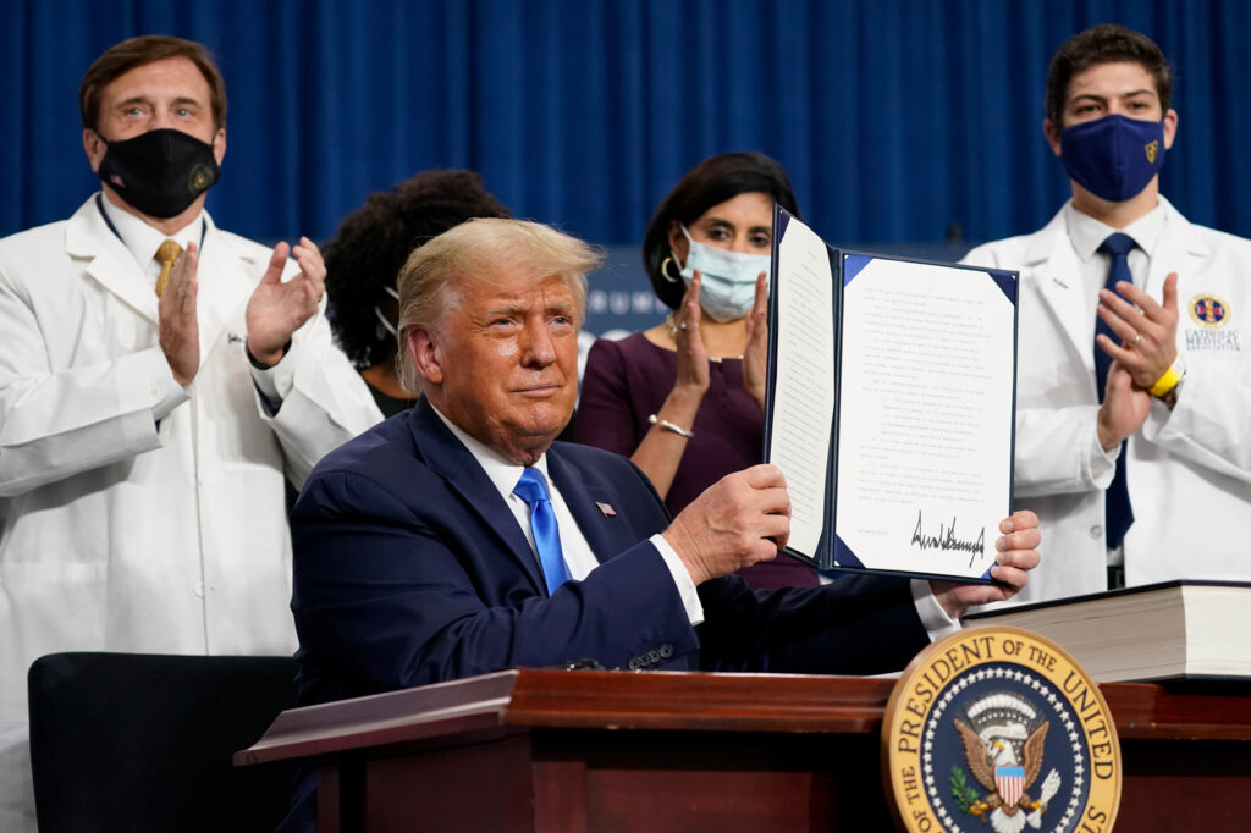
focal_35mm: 100
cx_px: 626
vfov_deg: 13.7
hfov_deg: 20.4
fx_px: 3474
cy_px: 416
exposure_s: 1/500
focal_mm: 100
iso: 3200
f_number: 5
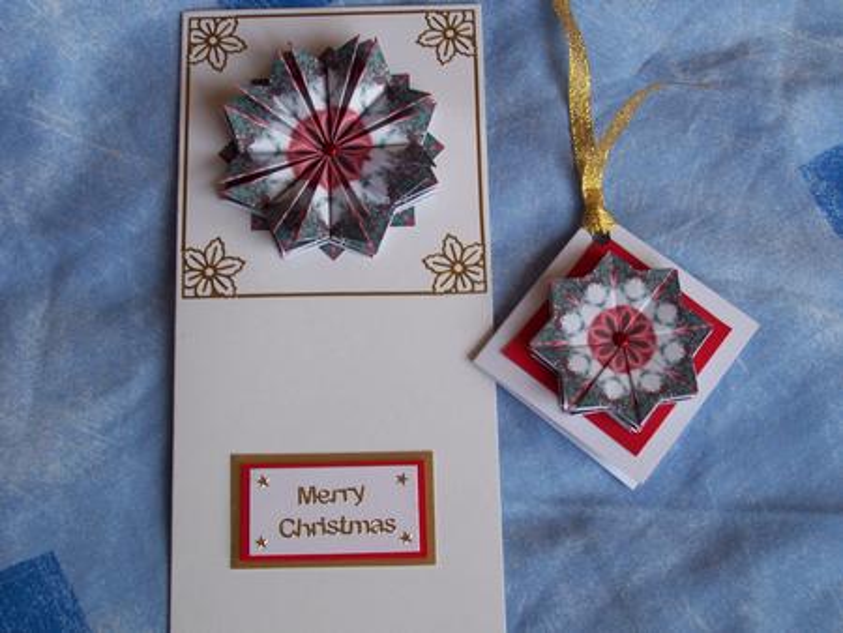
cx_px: 422
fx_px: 1291
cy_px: 316
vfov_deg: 27.5
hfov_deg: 36.2
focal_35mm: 53
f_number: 3.2
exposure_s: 1/60.9
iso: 80
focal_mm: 8.7
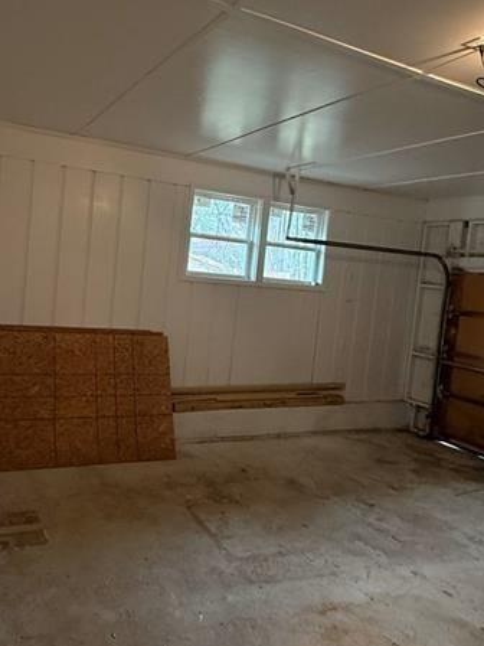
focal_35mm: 24
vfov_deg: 71.5
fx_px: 447
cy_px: 298
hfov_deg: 52.9
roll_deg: -4.7
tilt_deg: -2.8
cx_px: 92
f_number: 2.2
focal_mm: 2.22
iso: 400
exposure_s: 1/60
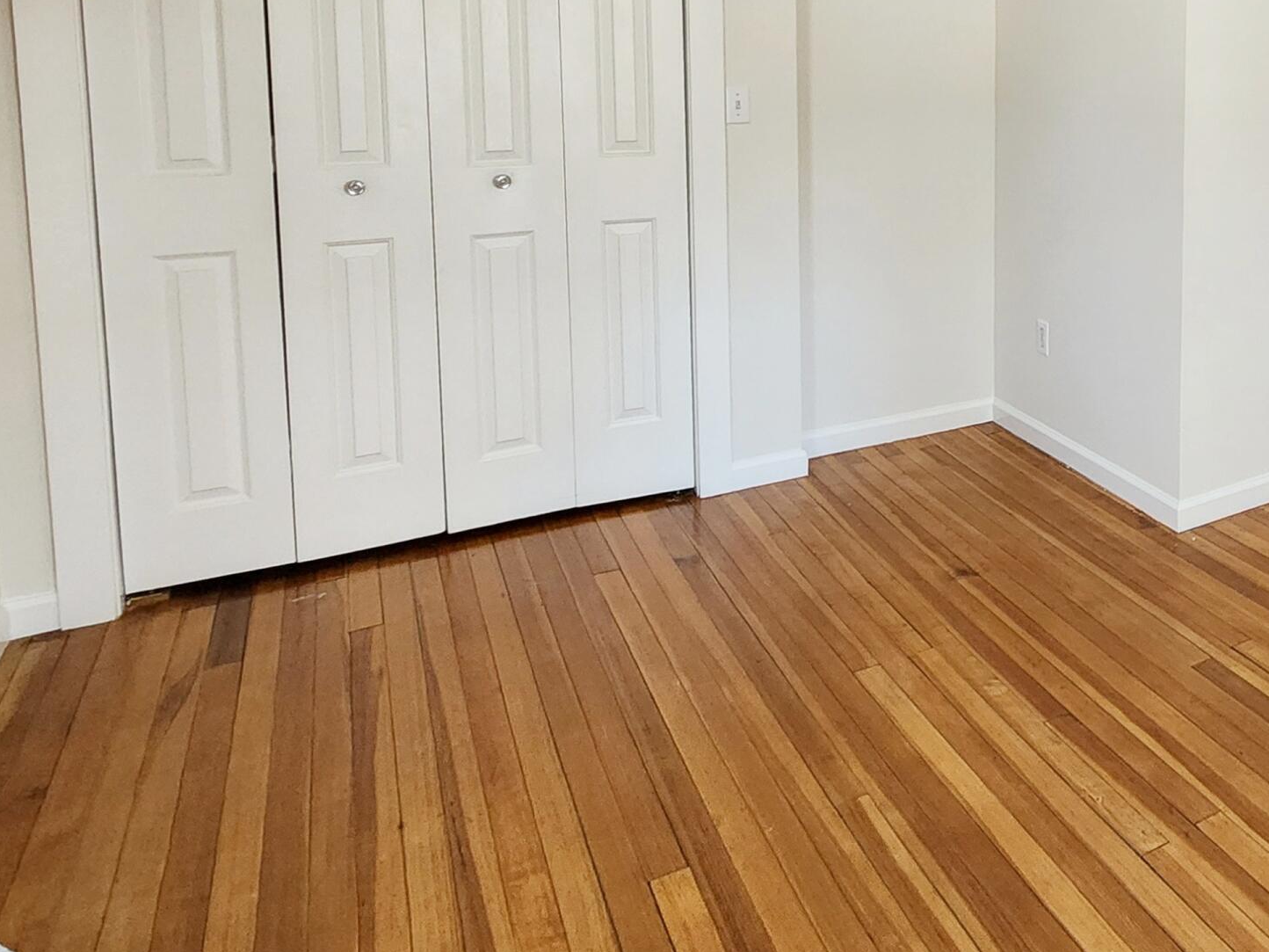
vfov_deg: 47.9
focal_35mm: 27
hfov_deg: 53.4
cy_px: 165
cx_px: 1230
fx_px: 990
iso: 400
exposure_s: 1/60
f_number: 2.2
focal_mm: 2.2
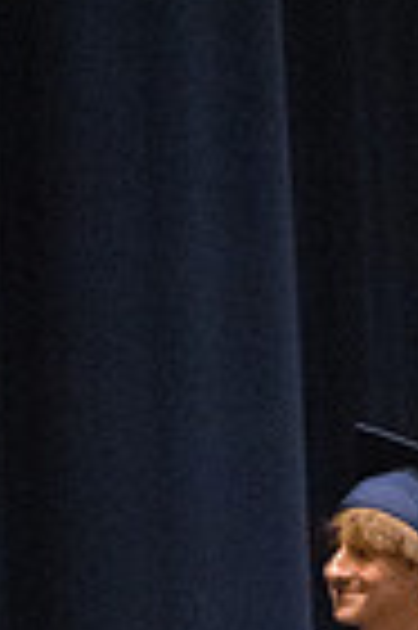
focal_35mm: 795
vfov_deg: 2.6
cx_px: 106
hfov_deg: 1.7
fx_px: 13880
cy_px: 981
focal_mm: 165
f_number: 4.5
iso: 8000
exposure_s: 1/250
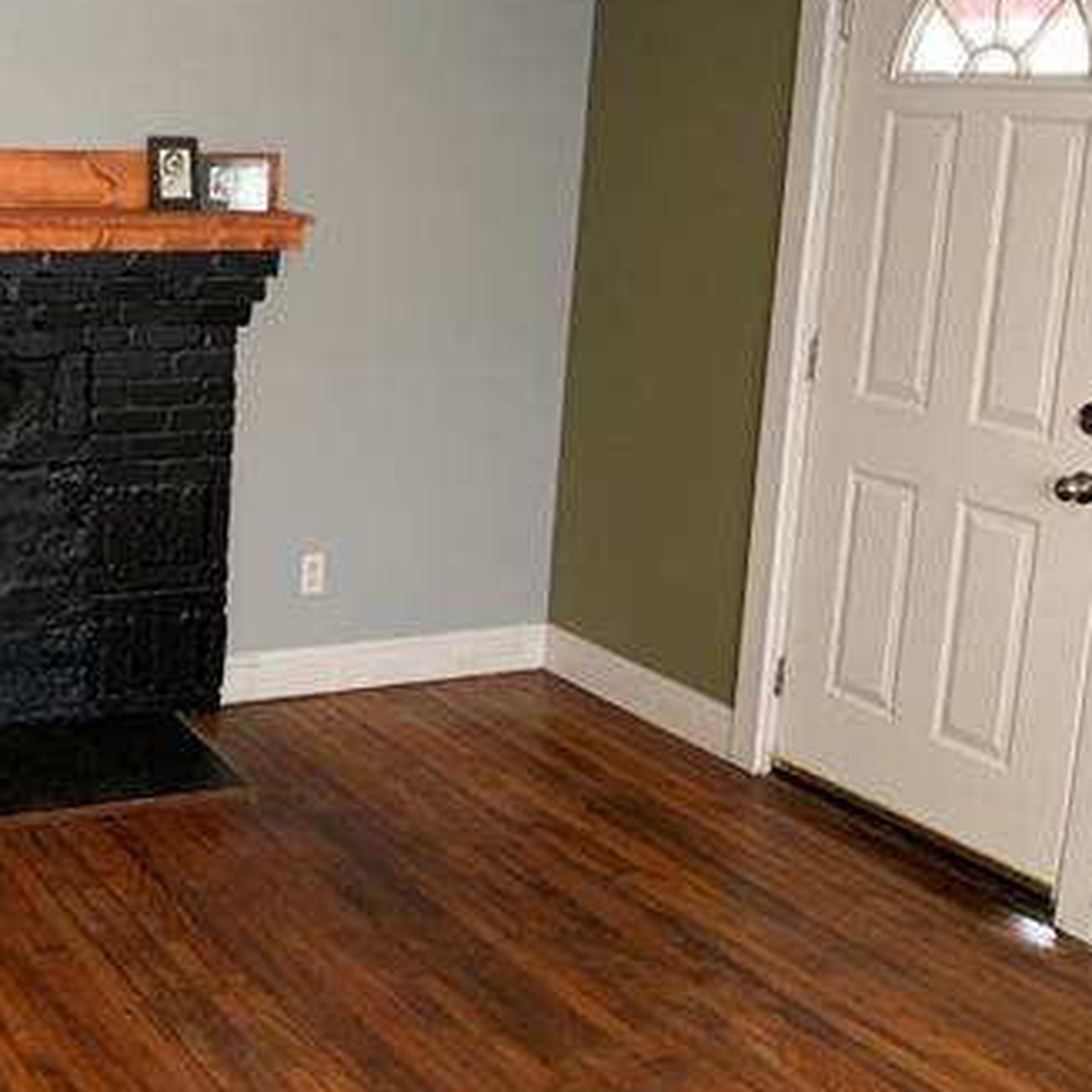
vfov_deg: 31.6
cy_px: 538
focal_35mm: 54
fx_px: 1927
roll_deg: -0.1
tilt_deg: -12.5
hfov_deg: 30.5
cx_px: 154
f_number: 1.8
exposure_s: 1/40
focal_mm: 4.25
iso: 320
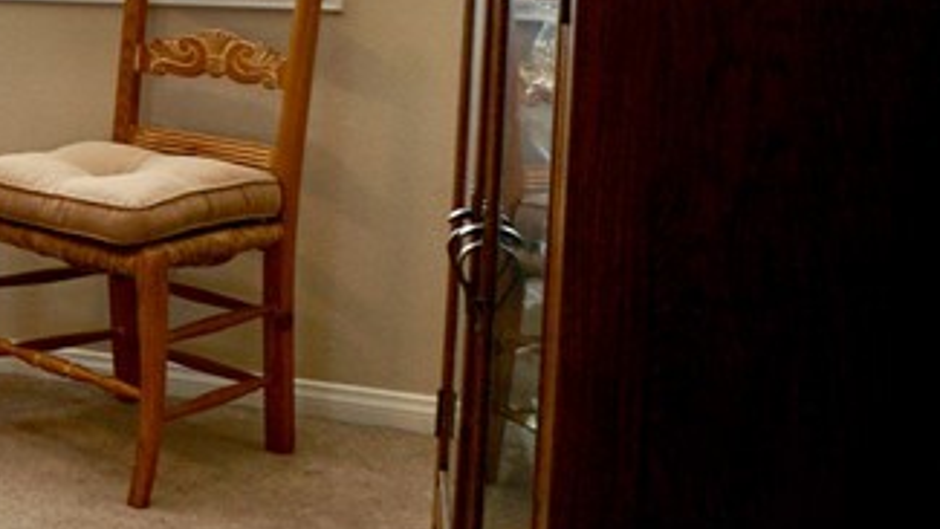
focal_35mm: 84
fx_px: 2094
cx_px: -500
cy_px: -55
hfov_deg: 21.1
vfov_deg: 14.1
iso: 160
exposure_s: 1/60
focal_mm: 16
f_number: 4
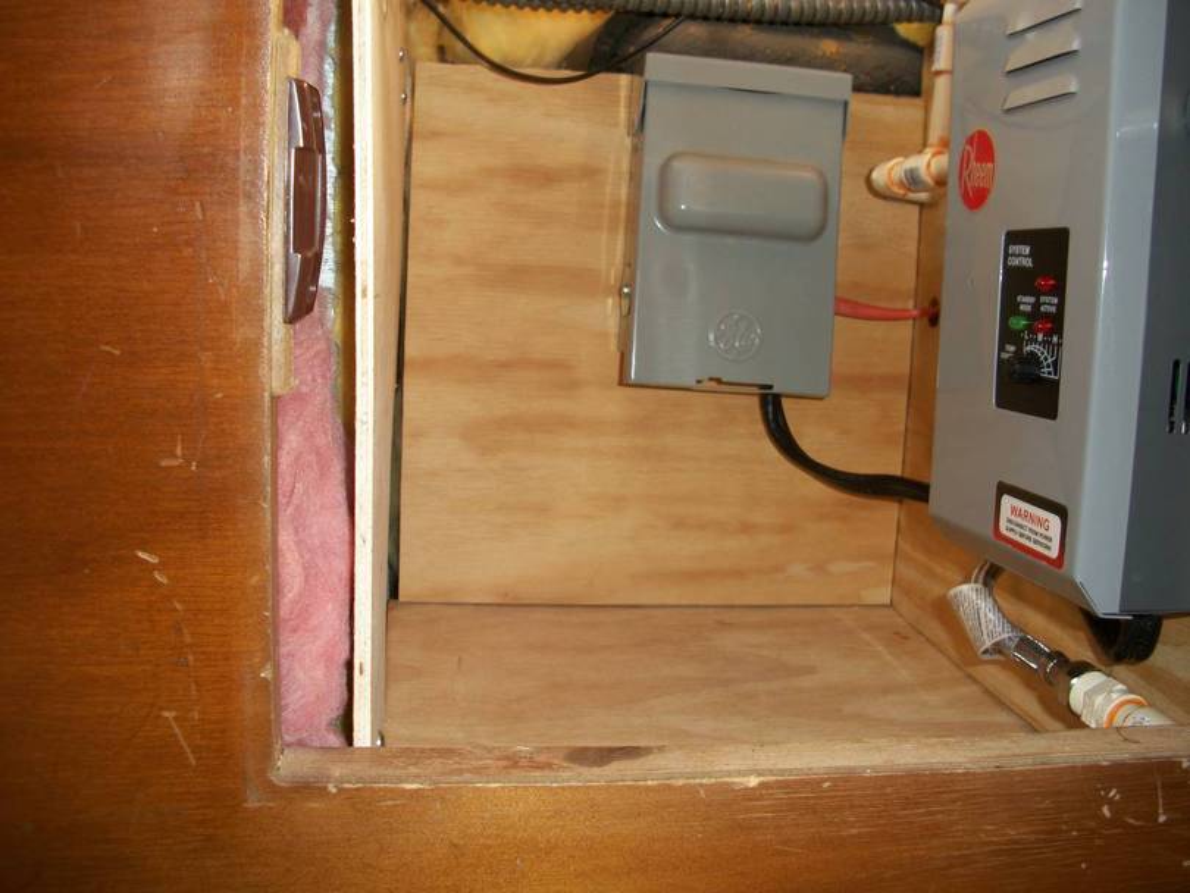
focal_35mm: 35
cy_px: 446
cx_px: 595
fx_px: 1204
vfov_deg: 40.7
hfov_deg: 52.6
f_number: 3.1
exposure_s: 1/30
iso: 80
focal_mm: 6.3
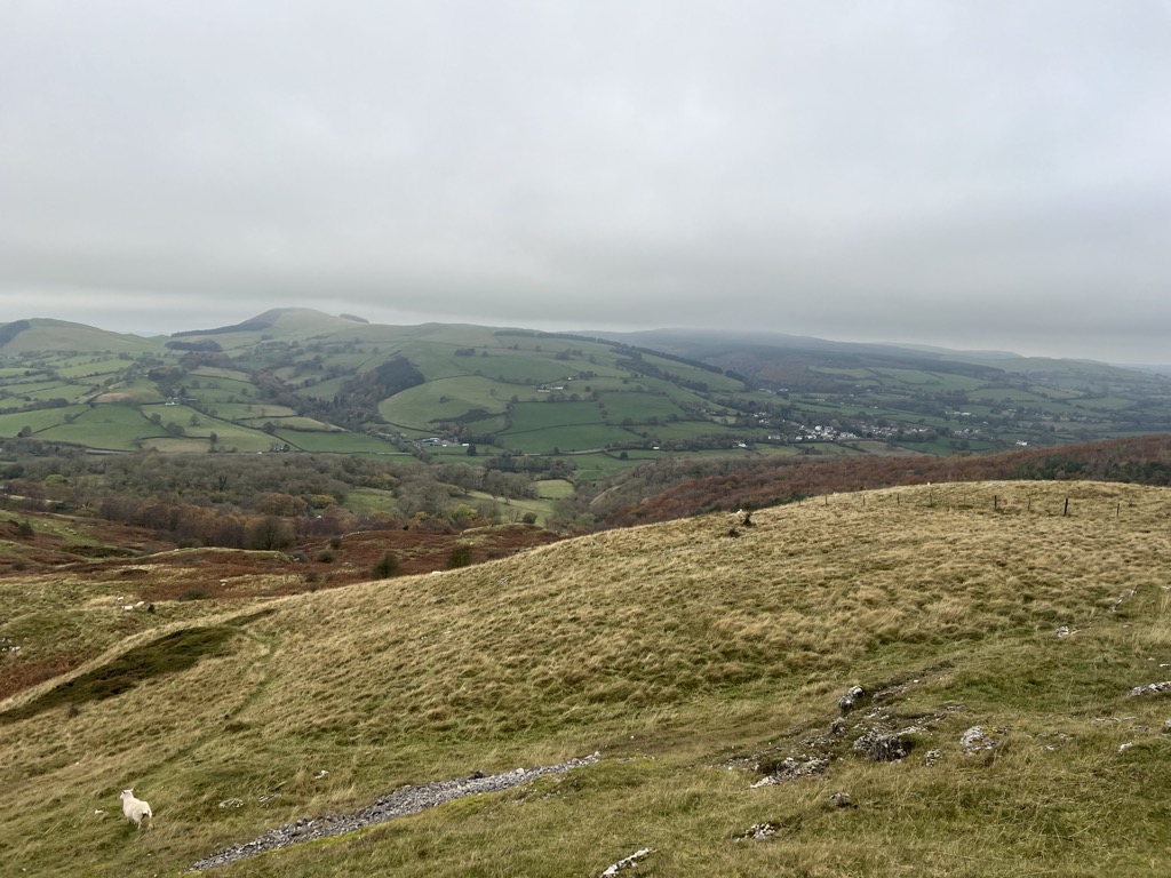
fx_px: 880
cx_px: 586
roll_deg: -0.7
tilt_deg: -5.0
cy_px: 439
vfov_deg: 53.1
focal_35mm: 26
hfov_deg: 67.3
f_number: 1.5
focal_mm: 5.7
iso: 50
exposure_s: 1/705
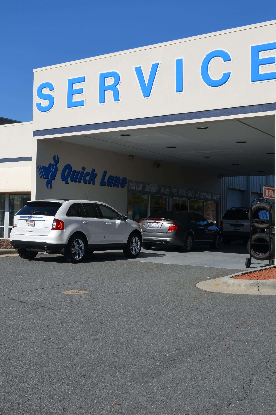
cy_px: 209
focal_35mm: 46
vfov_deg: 42.7
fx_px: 529
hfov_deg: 28.4
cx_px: 41
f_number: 9
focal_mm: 20
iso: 100
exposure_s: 1/320
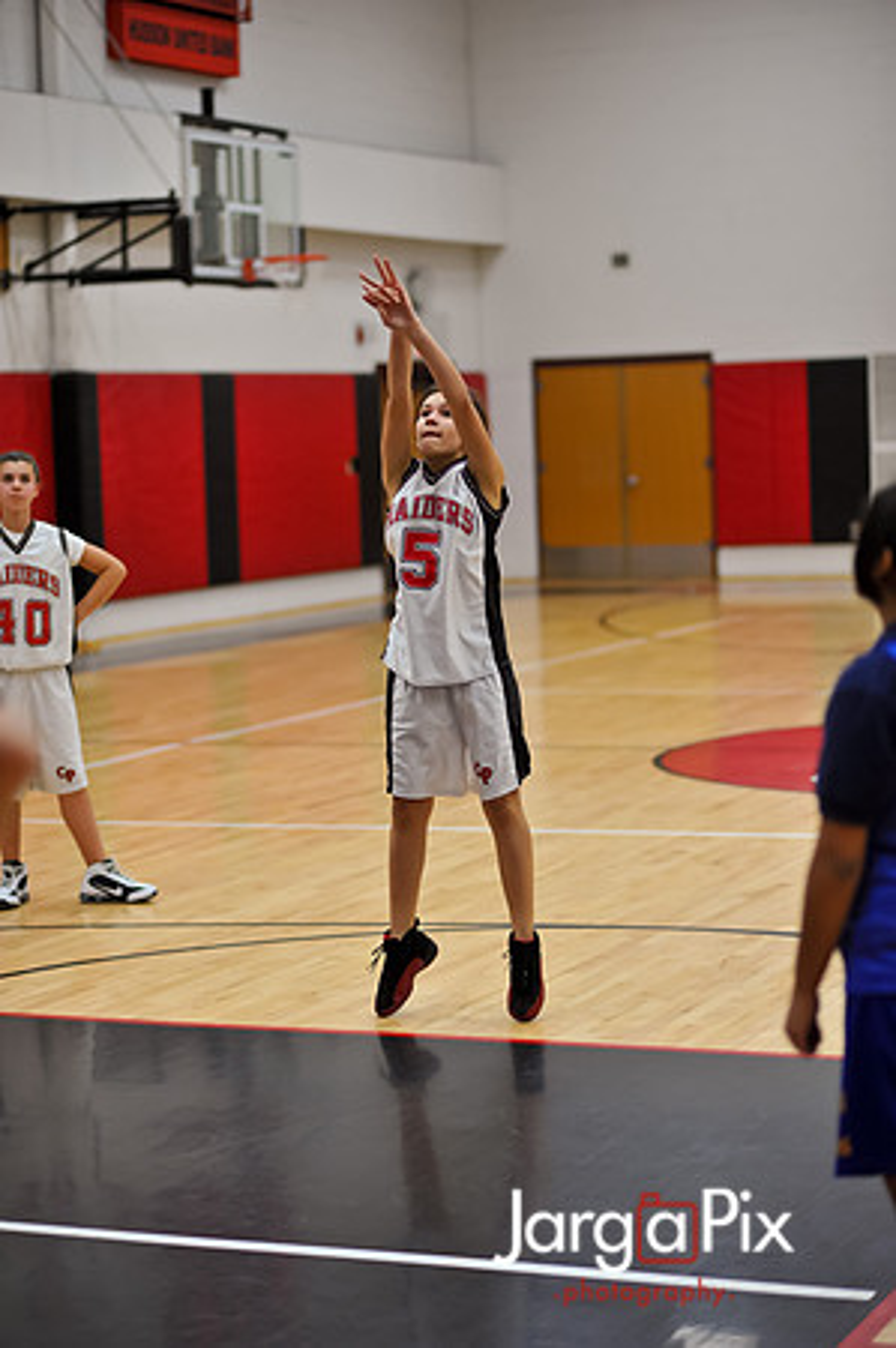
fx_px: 3180
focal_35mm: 85
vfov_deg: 23.9
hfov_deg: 16.0
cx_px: 448
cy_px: 674
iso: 1000
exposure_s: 1/500
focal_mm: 85
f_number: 2
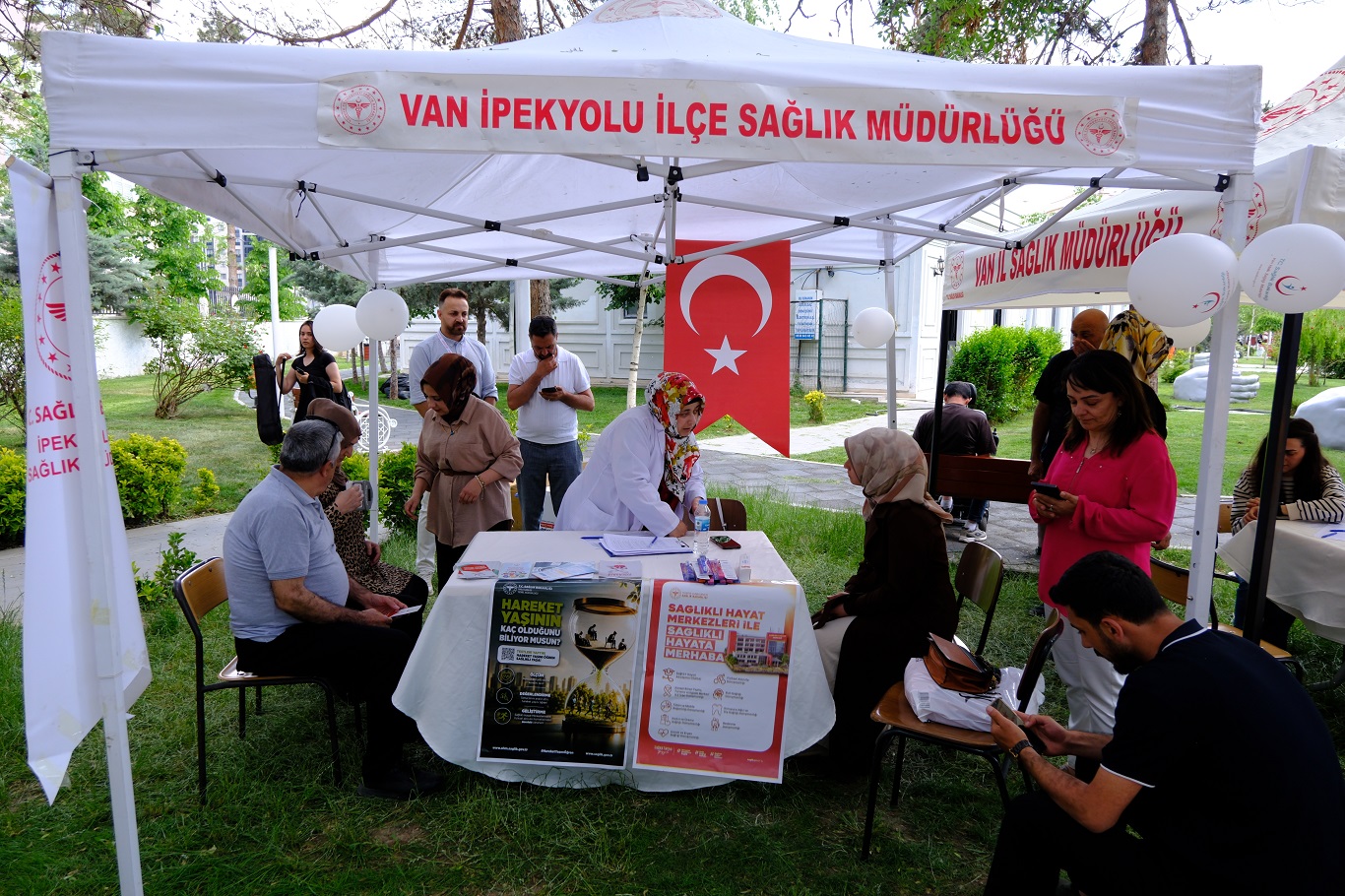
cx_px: 672
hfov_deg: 73.8
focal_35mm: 24
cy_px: 448
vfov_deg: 53.1
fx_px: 896
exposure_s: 1/200
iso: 400
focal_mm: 16
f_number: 4.5
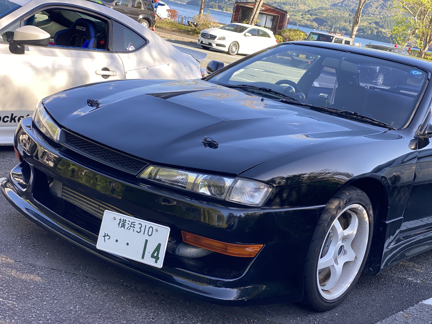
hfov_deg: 36.8
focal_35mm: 52
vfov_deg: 28.0
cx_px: 216
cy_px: 162
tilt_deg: -13.3
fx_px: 649
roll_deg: -11.5
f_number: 2
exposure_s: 1/122
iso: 25
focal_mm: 6
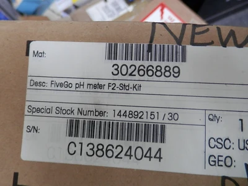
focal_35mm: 25
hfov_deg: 69.4
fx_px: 179
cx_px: 124
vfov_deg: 54.9
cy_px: 93
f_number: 3
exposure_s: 1/25
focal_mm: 4.5
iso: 200
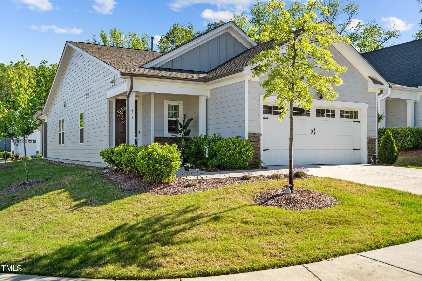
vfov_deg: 37.8
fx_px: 410
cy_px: 140
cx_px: 211
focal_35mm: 35
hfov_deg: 54.4
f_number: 5.6
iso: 100
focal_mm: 35
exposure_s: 1/90
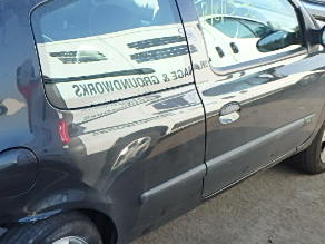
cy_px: 136
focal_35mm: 68
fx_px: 638
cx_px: 27
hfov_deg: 27.4
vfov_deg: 21.6
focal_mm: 5.6
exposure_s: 1/80
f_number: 4.7
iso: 125
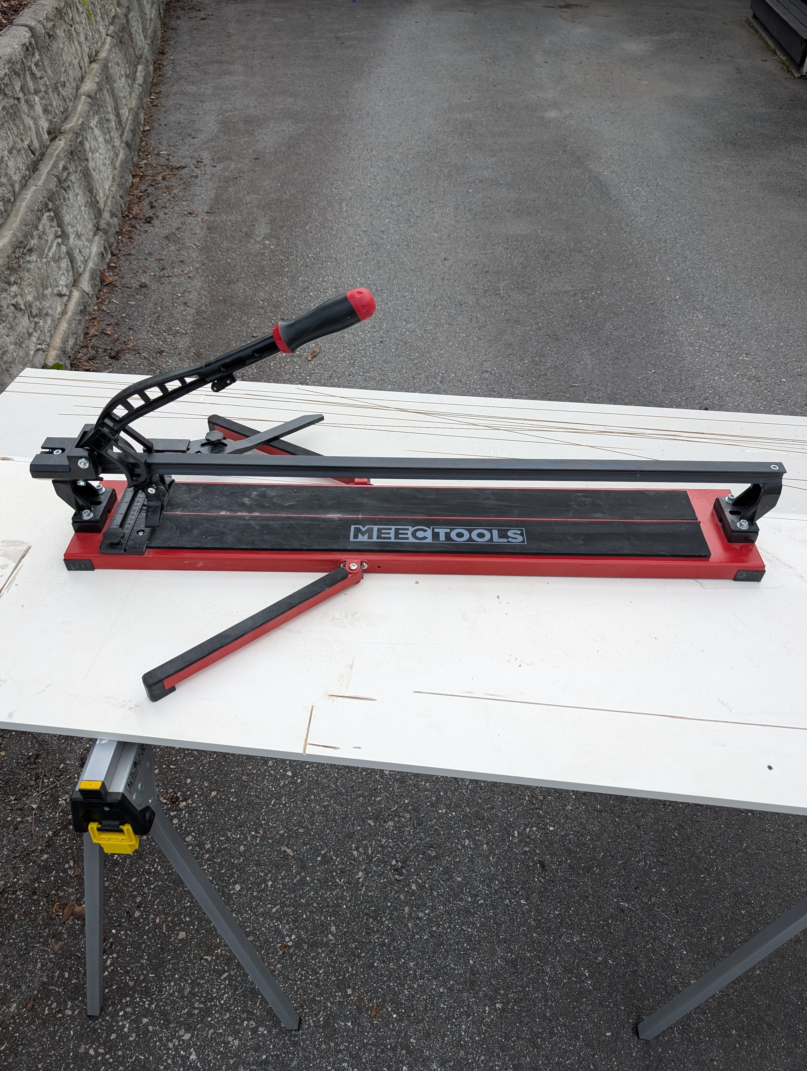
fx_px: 744
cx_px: 404
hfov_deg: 56.9
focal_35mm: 24
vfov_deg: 71.5
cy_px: 536
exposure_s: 1/604
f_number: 1.68
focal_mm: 6.9
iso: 27
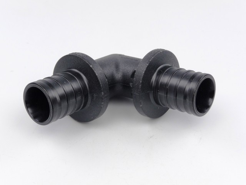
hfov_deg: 31.2
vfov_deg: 23.7
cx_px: 123
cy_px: 92
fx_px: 441
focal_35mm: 62
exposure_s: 1/400
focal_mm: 10.5
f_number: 4.5
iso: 100
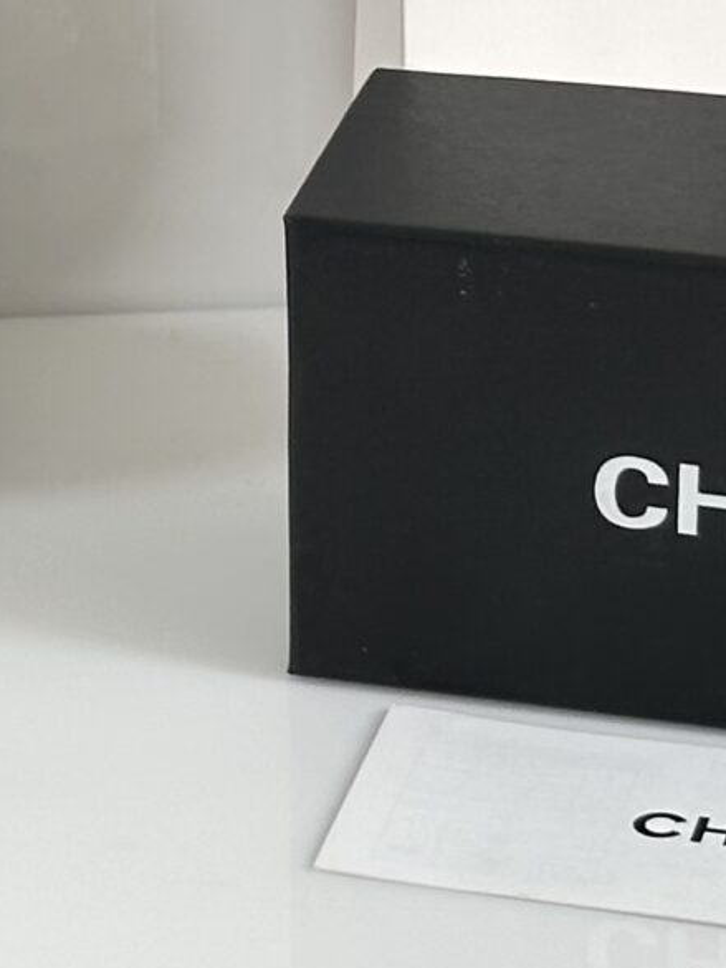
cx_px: -227
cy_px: 344
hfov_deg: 7.0
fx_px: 5870
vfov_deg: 9.4
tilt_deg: -25.6
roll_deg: +2.4
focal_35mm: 210
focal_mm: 6.86
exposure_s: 1/136
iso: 64
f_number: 1.78
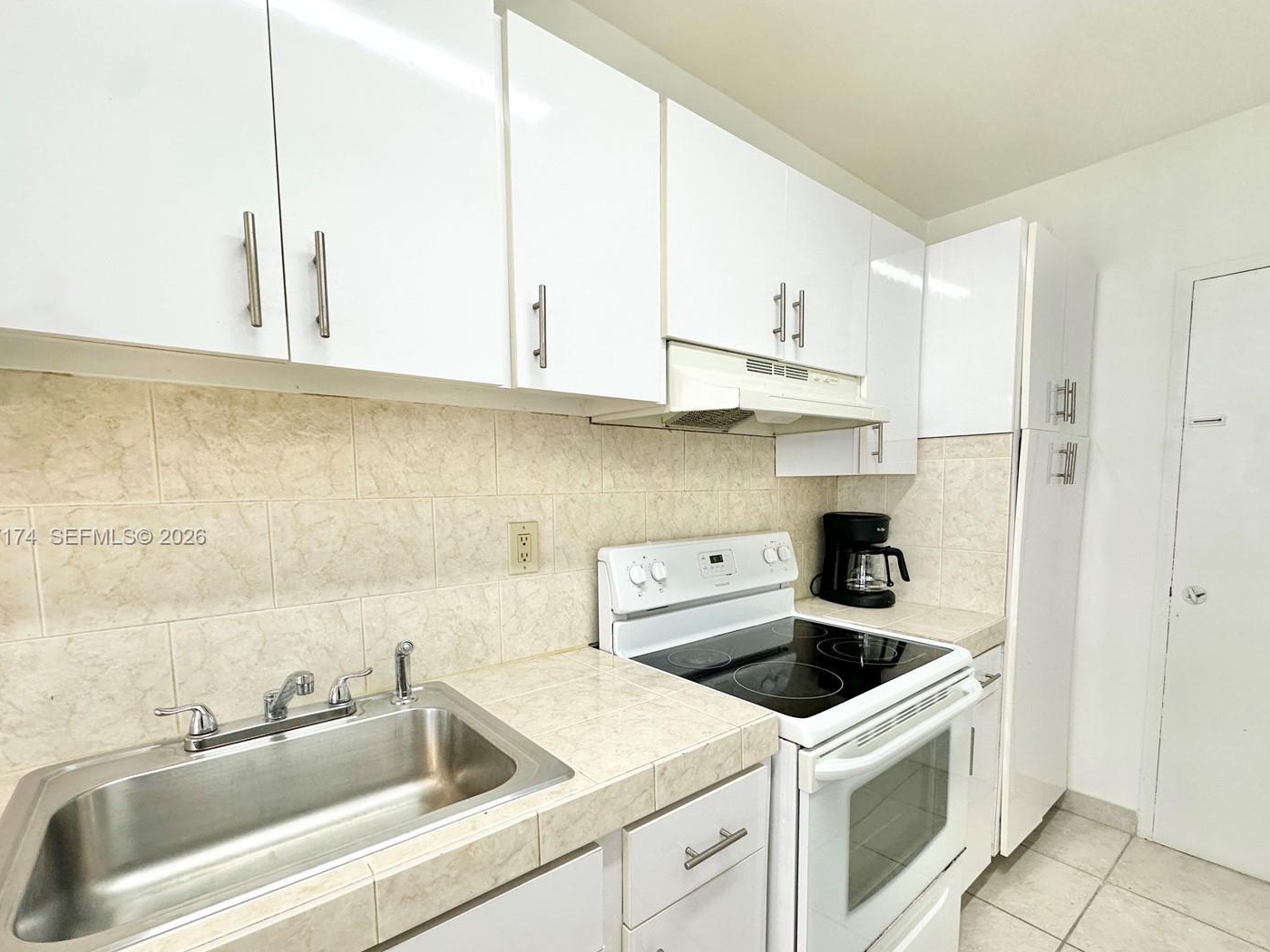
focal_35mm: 16
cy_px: 538
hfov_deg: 94.5
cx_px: 649
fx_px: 587
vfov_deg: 77.7
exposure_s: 1/120
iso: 160
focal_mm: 2.22
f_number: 2.2
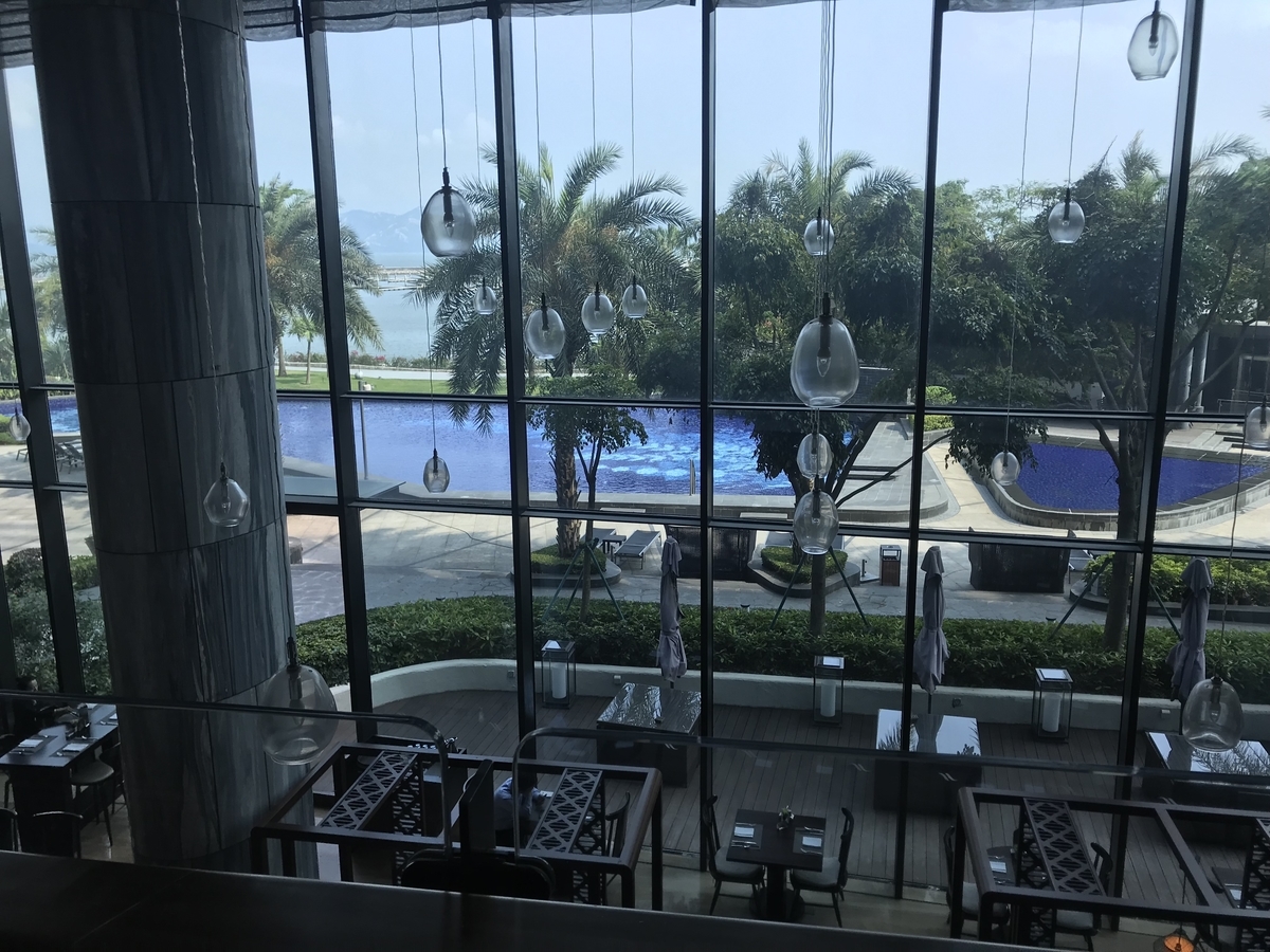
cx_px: 635
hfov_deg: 63.4
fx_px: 1027
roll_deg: +1.0
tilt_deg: -11.9
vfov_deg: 49.7
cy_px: 476
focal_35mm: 28
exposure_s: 1/389
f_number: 1.8
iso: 20
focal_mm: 3.99
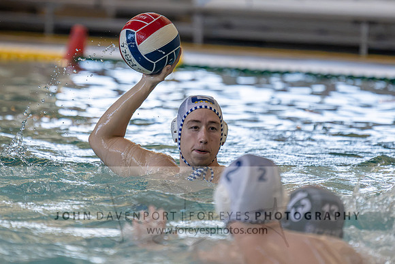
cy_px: 102
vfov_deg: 3.8
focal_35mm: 365
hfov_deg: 5.6
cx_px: 167
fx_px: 4008
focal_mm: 280
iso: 4000
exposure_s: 1/1000
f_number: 4
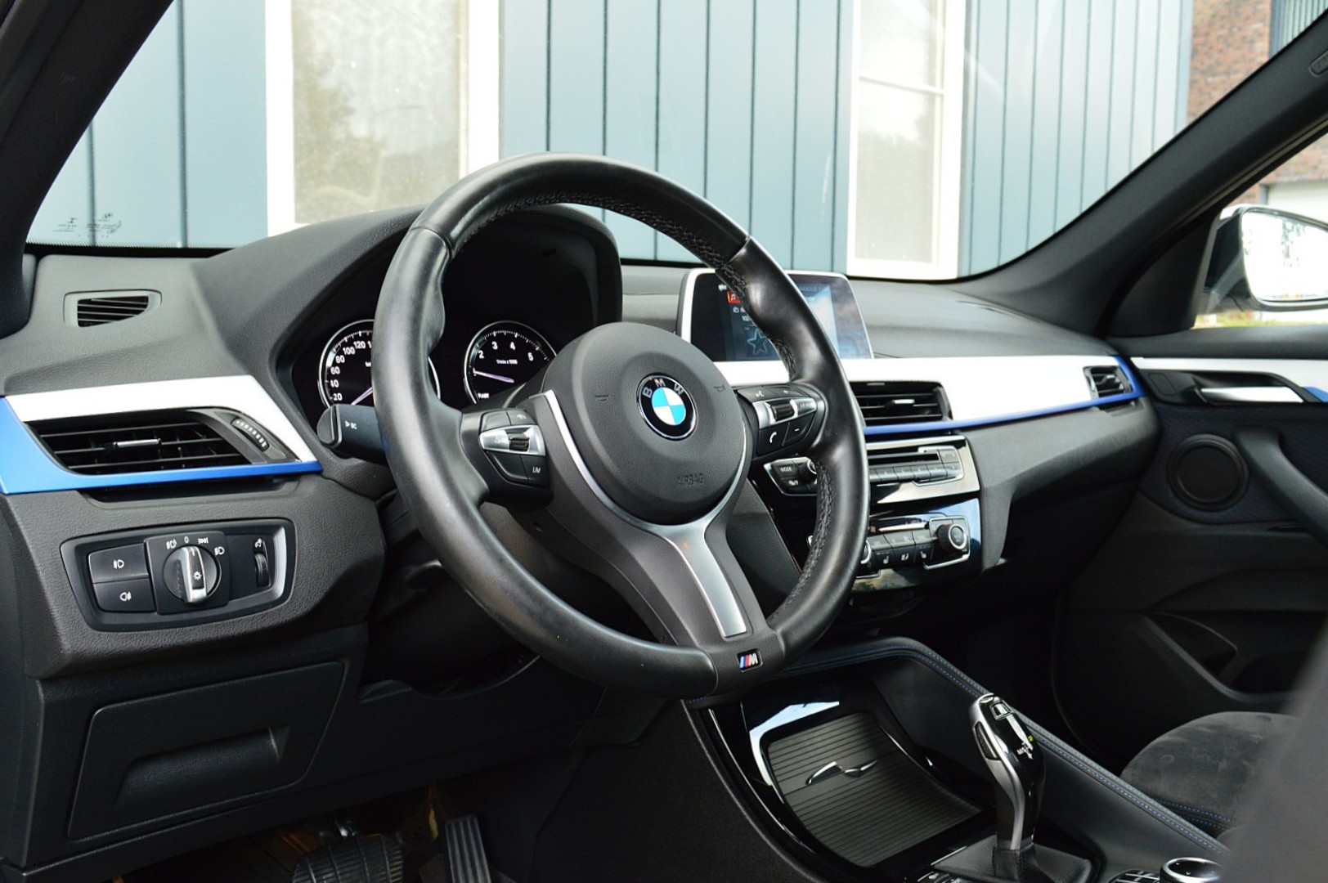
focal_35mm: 32
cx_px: 664
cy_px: 442
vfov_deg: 41.6
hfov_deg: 59.5
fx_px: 1161
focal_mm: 21
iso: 720
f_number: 8
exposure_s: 1/60
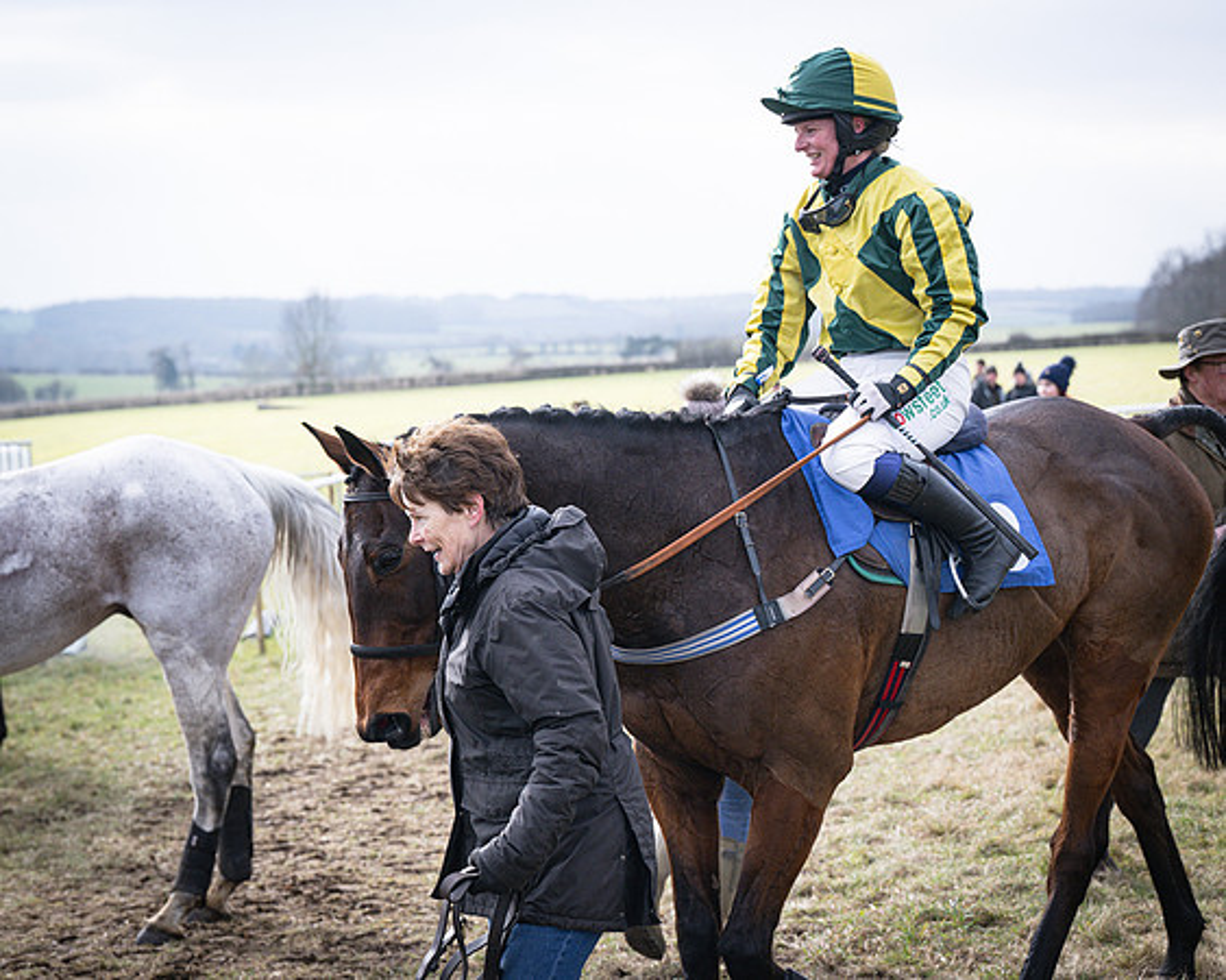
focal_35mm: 79
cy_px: 490
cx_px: 613
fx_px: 2859
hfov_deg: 24.2
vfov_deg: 19.4
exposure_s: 1/1000
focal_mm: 70
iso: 400
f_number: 5
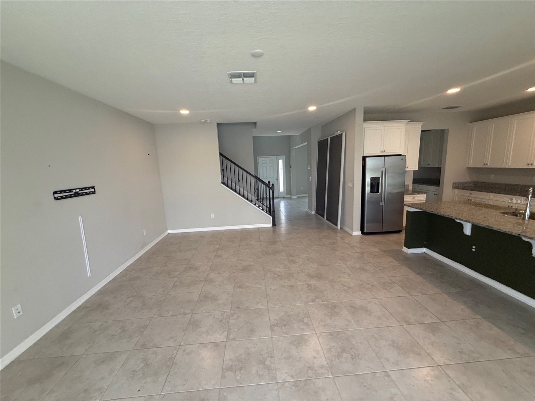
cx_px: 268
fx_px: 216
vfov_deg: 85.7
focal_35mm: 14
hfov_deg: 102.1
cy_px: 200
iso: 160
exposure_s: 1/120
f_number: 2.2
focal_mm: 2.22
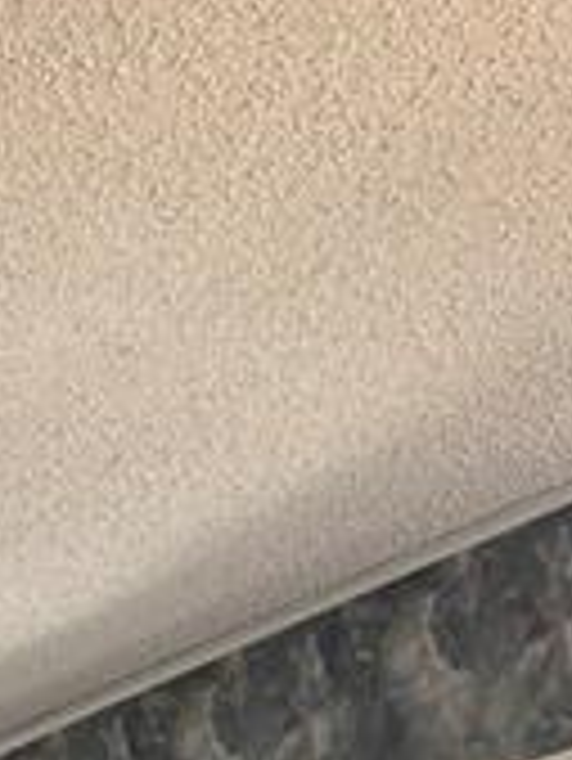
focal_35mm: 109
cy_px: 1641
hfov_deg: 12.2
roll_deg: +1.5
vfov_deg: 14.2
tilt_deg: -6.1
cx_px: -545
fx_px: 2398
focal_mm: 6.76
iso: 160
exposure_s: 1/60
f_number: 1.78
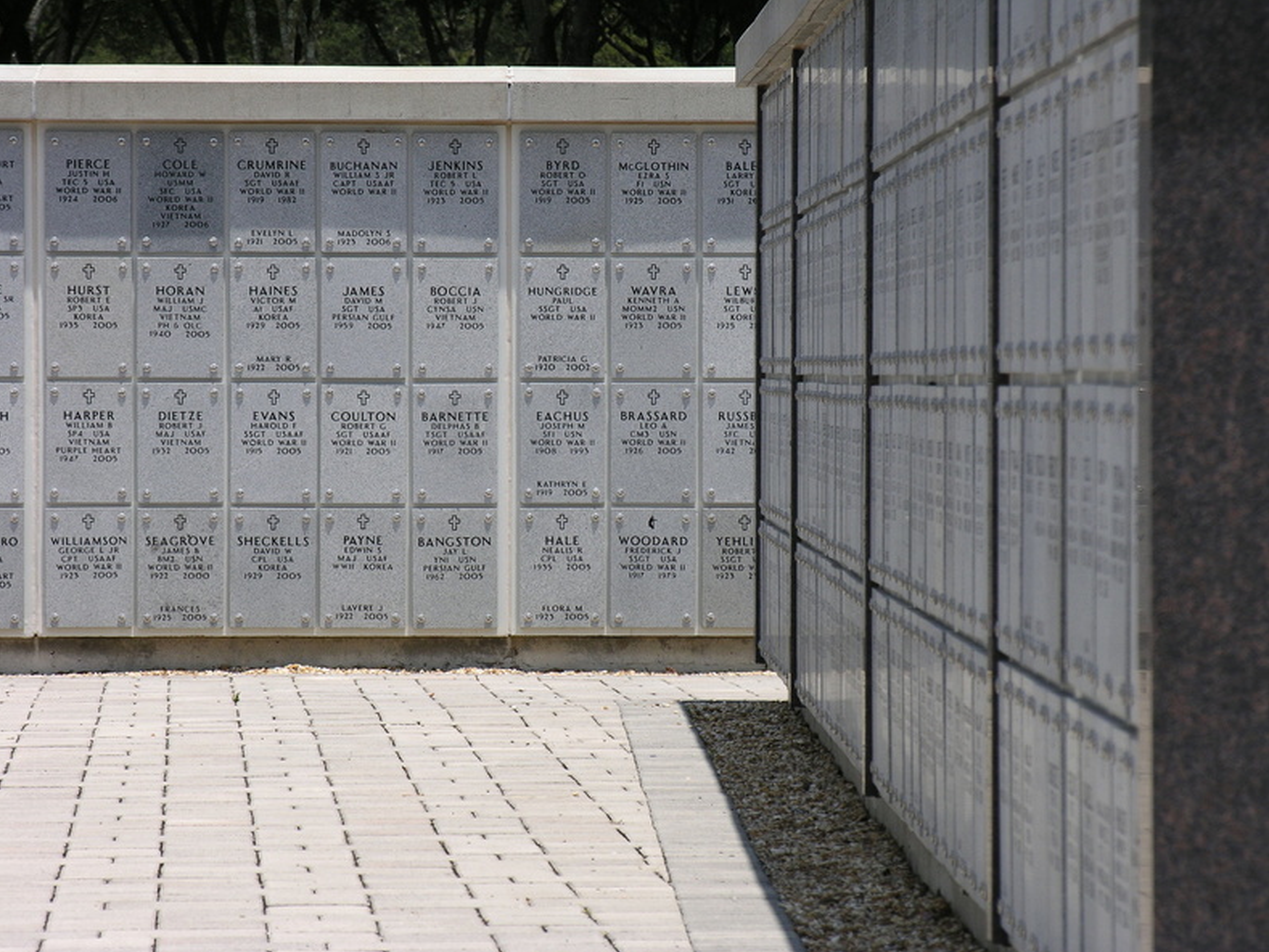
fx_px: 8836
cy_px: 476
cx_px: 634
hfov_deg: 8.2
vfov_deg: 6.2
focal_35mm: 241
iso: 50
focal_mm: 61
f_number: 5.5
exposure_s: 1/449
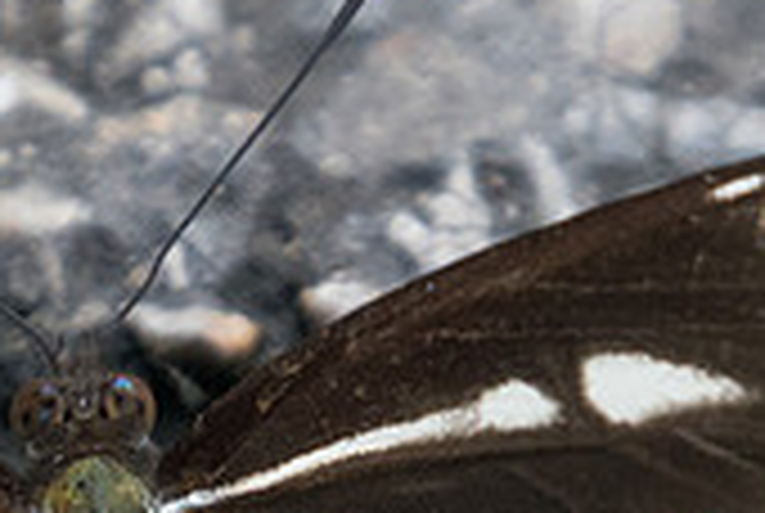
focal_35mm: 3564
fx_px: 75866
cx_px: 547
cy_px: 539
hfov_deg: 0.6
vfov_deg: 0.4
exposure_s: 1/500
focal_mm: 400
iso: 800
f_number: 6.3
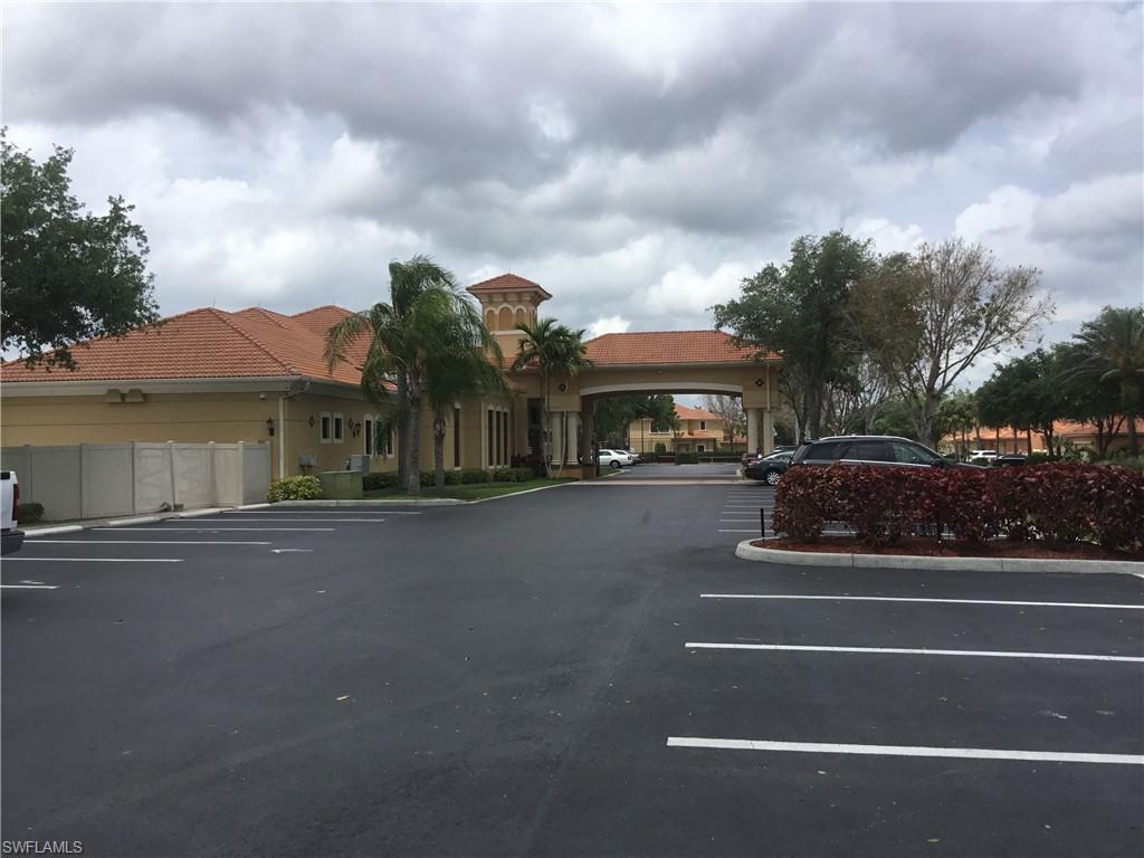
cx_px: 572
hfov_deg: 58.4
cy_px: 429
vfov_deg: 45.4
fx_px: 1024
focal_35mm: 31
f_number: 2.4
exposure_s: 1/2037
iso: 25
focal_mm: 3.3
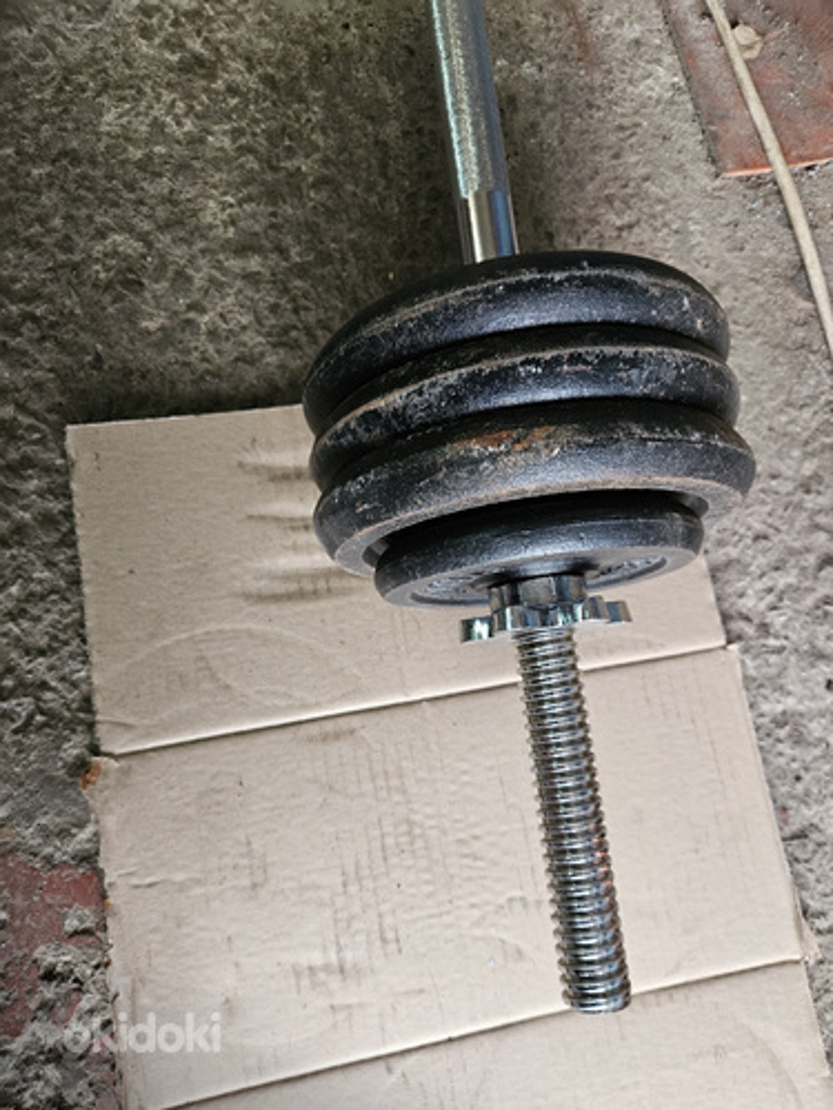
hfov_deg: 58.9
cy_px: 555
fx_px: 738
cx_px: 416
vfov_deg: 73.9
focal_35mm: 23
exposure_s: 1/100
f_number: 1.8
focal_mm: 5.4
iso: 400
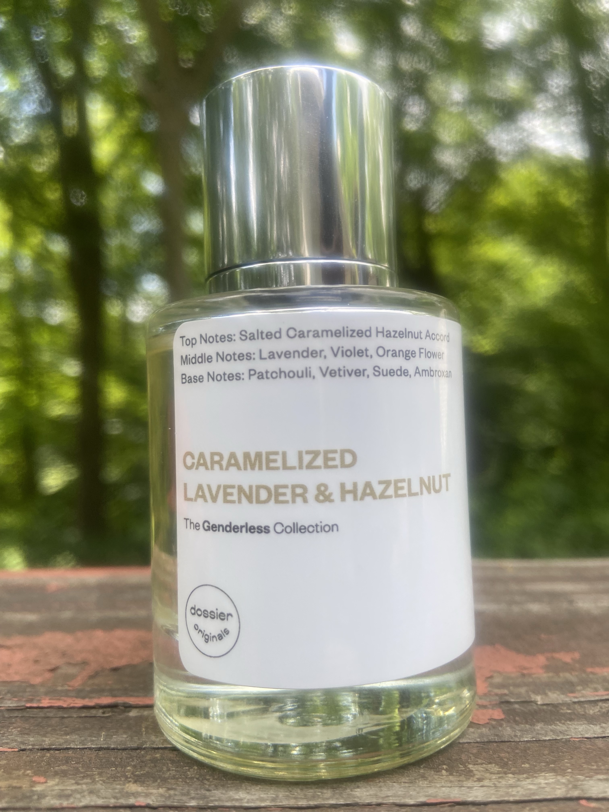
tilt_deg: +1.1
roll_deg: +3.1
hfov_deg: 53.1
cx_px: 304
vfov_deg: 67.3
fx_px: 610
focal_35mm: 26
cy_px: 406
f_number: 1.8
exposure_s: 1/573
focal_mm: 4.25
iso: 32
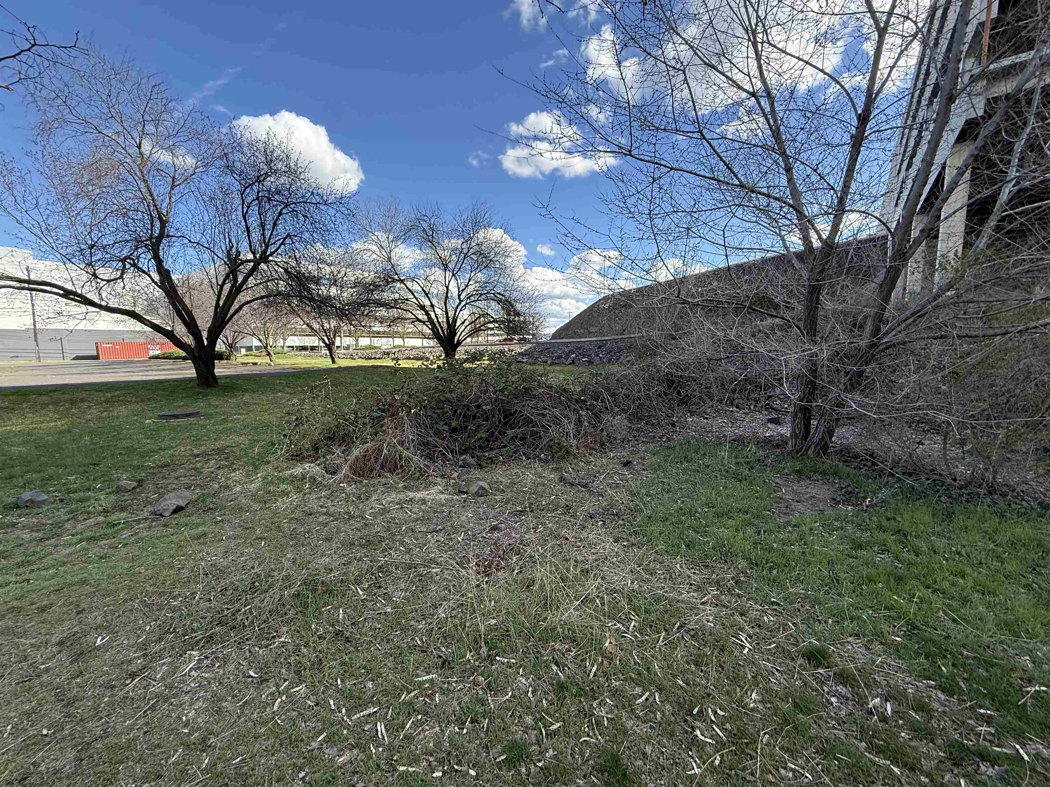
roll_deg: -0.4
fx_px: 425
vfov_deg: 85.7
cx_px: 525
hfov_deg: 102.1
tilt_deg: -7.8
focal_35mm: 14
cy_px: 394
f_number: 2.2
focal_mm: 2.22
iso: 64
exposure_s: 1/853
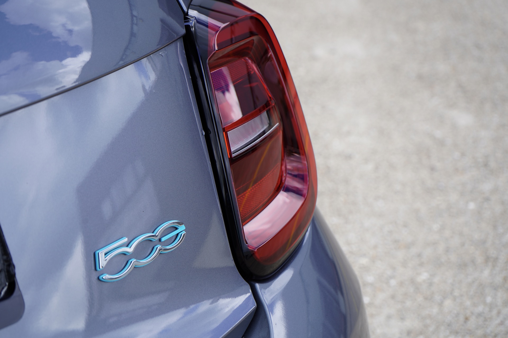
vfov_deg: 19.5
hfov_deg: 28.8
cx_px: 254
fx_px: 988
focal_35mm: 70
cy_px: 169
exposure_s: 1/100
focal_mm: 70
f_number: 7.1
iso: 100
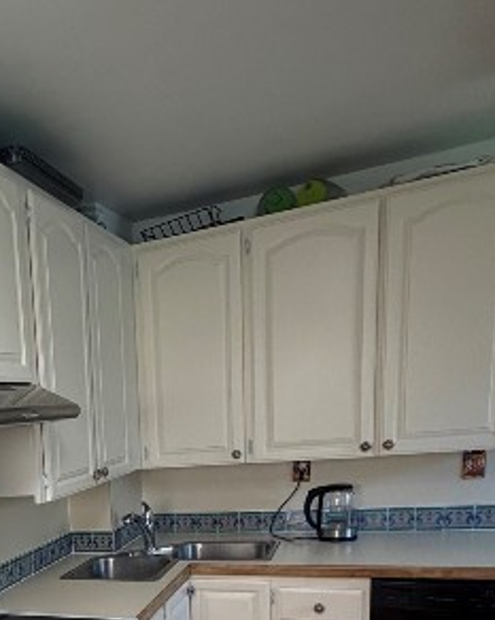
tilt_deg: -12.4
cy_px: 573
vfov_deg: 45.0
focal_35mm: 36
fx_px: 660
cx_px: -8
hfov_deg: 36.6
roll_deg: +5.3
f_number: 2.2
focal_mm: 2.22
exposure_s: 1/120
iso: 200
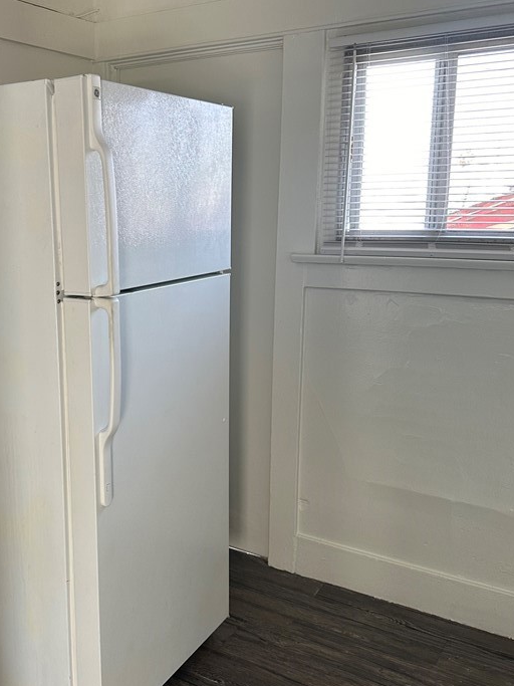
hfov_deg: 38.9
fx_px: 713
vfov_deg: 51.4
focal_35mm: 36
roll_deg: -0.8
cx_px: 149
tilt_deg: -11.3
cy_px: 353
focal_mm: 6.86
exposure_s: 1/121
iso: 160
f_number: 1.78
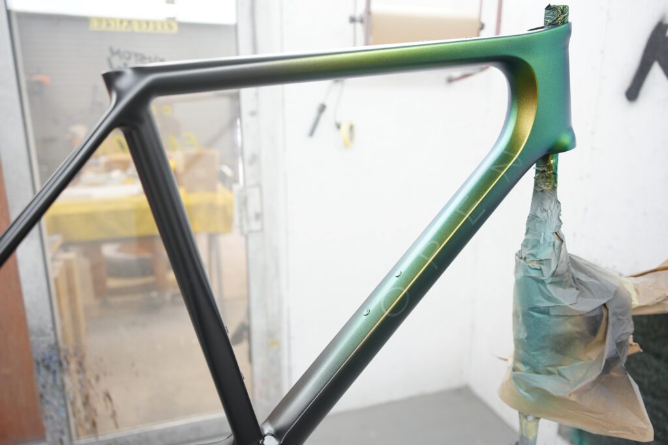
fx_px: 501
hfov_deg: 67.4
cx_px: 334
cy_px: 222
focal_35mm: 27
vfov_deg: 47.9
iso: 320
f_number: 2.8
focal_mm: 27
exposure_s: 1/60
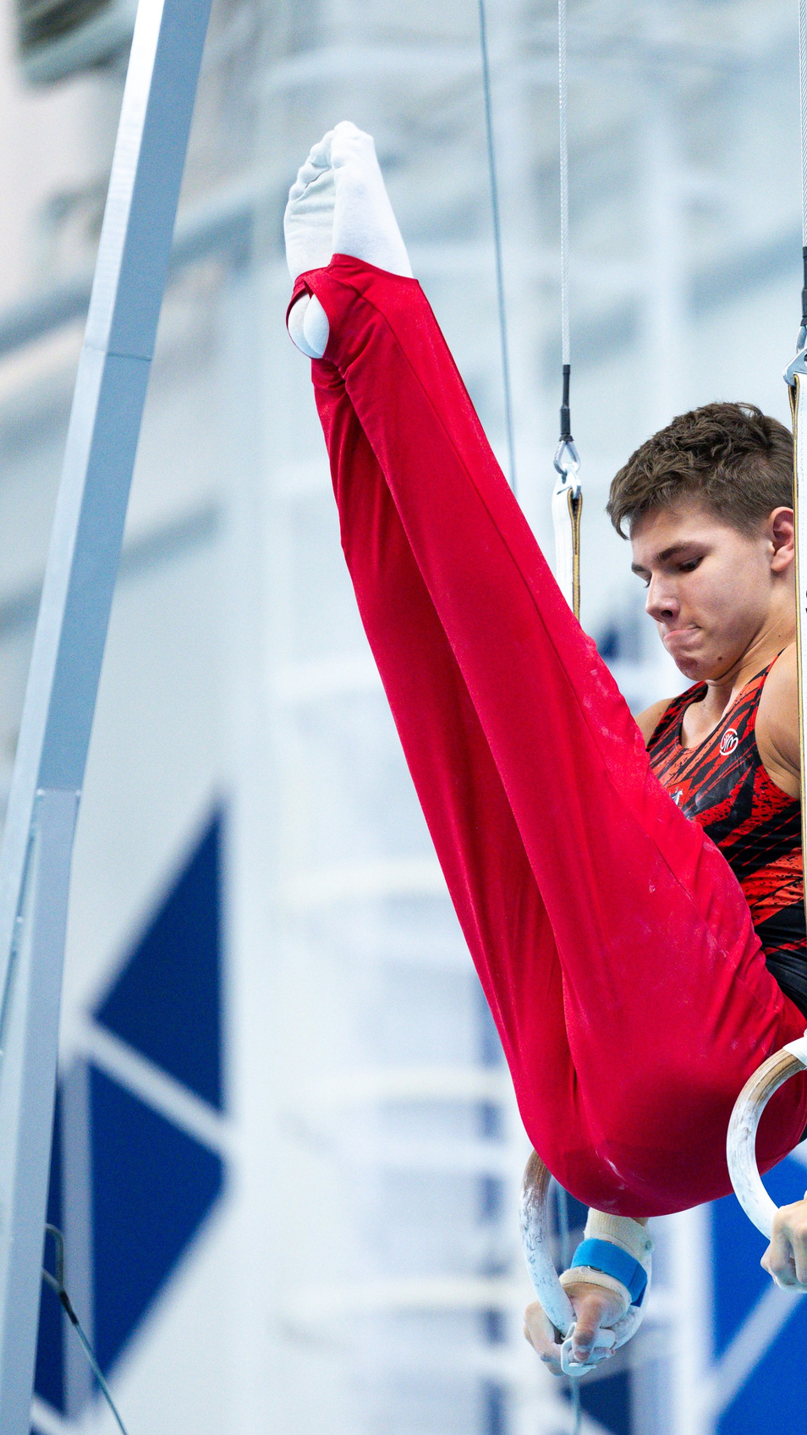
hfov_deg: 3.8
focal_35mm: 316
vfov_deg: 6.8
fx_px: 12021
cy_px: 719
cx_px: 700
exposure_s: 1/1250
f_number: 2.8
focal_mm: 200
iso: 2000
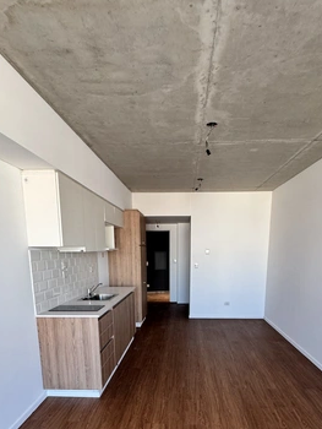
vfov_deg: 67.9
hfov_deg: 56.8
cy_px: 311
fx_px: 297
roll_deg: +2.9
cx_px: 171
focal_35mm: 24
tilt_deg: -9.3
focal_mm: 2.22
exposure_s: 1/99
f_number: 2.2
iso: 125
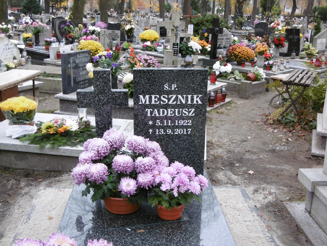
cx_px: 164
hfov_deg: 43.9
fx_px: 406
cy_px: 123
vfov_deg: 33.6
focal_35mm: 43
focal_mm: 7.7
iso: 200
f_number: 3.8
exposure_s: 1/60
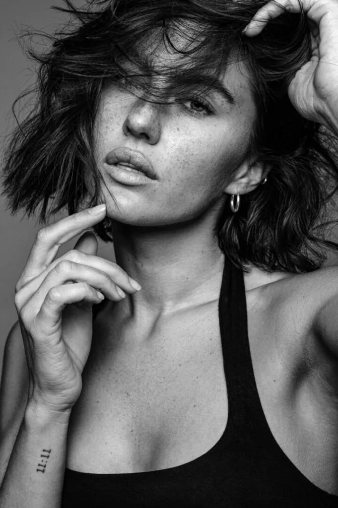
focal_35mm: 50
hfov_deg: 26.9
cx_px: 169
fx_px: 705
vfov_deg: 39.6
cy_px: 254
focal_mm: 50
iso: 80
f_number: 9
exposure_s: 1/125
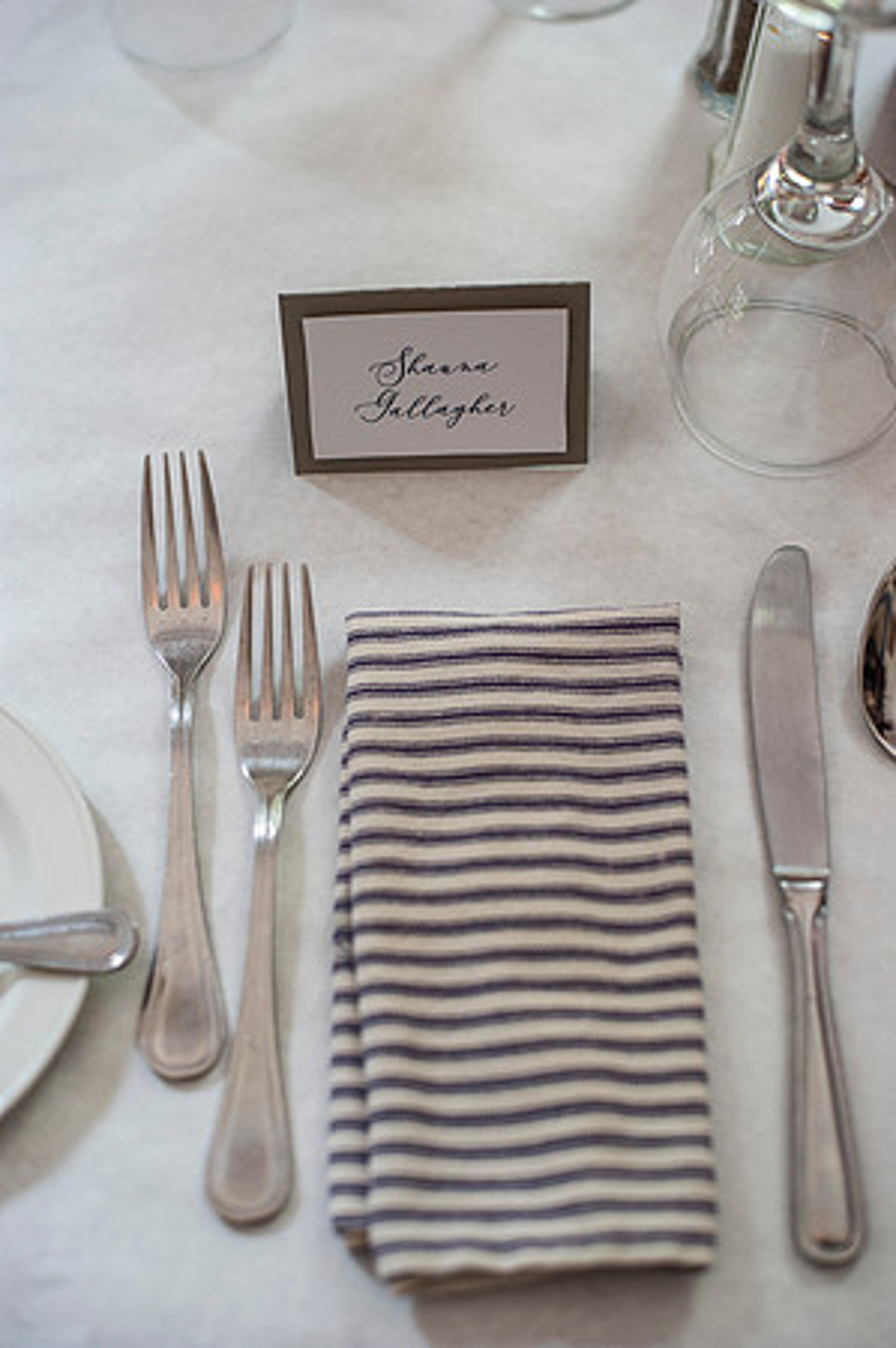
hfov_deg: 26.9
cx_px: 448
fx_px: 1871
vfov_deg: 39.6
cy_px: 674
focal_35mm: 50
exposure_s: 1/500
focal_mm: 50
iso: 1600
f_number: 2.8
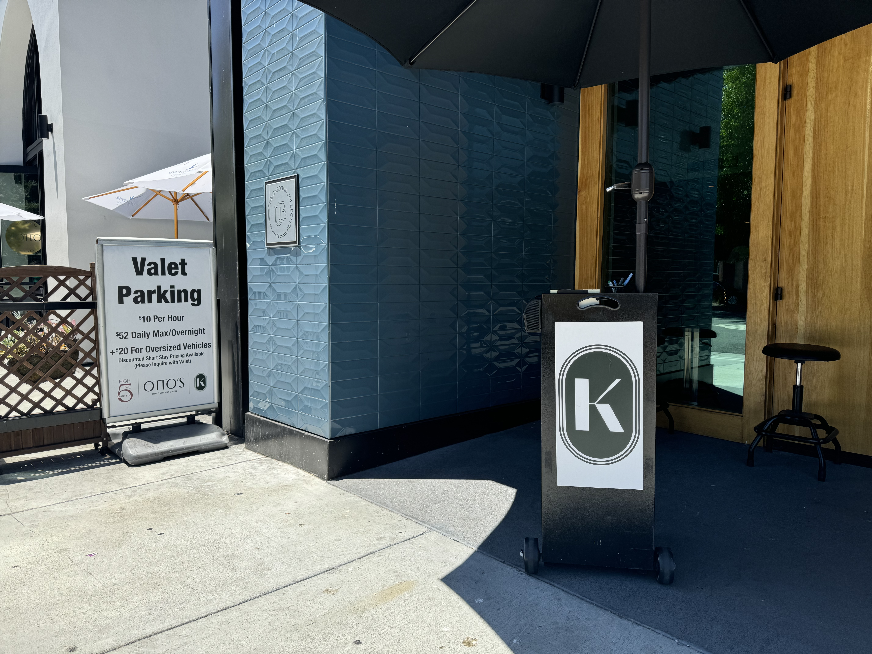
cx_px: 436
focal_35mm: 24
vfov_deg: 56.8
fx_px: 605
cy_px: 327
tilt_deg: -4.7
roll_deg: -0.5
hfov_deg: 71.6
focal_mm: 6.76
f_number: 1.78
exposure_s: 1/2105
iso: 80
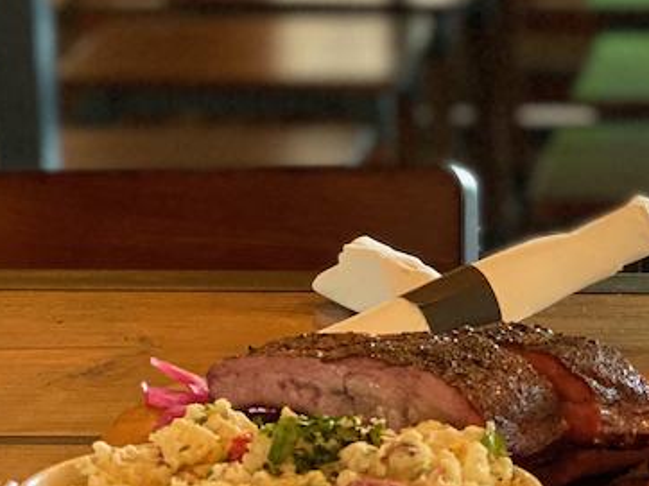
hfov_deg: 10.4
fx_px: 3447
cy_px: 273
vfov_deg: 8.1
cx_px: 954
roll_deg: -0.8
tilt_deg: -14.2
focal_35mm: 184
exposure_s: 1/40
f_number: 2
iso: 320
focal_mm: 6
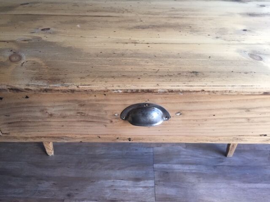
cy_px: 101
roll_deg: -0.7
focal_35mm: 29
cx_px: 135
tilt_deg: -37.4
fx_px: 226
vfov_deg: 48.2
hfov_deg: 61.7
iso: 64
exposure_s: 1/33
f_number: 2.2
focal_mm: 4.15
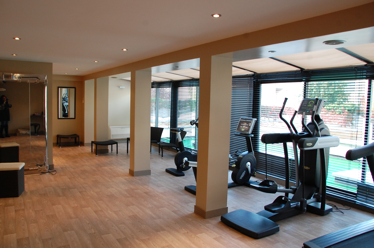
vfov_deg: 47.8
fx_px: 280
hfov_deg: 67.4
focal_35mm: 27
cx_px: 187
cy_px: 124
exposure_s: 1/30
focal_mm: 18
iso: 800
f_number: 7.1
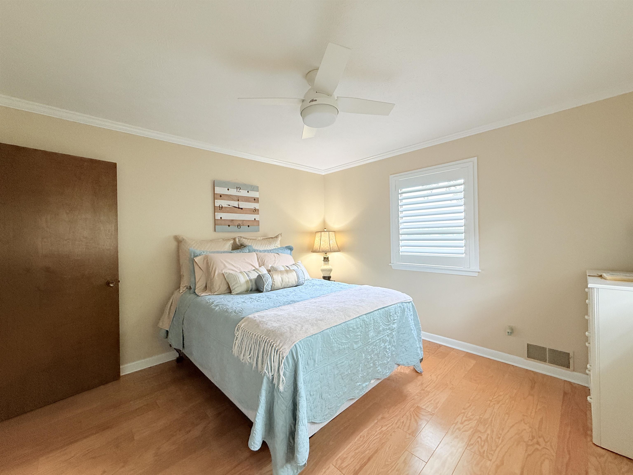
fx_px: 256
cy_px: 238
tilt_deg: -0.5
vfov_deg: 85.7
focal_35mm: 14
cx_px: 316
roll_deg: +1.2
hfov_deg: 102.1
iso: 400
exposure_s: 1/60
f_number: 2.2
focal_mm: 2.22
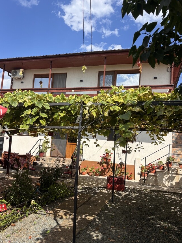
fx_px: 217
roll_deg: -5.2
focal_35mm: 31
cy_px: 120
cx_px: 80
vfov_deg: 58.4
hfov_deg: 45.3
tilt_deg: +7.2
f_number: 1.6
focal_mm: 5.96
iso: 50
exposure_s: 1/2639
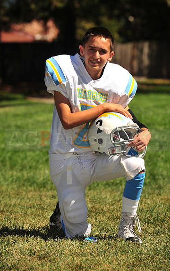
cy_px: 136
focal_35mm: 164
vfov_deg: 12.8
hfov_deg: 8.0
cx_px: 90
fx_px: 1216
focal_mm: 160
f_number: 5
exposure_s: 1/800
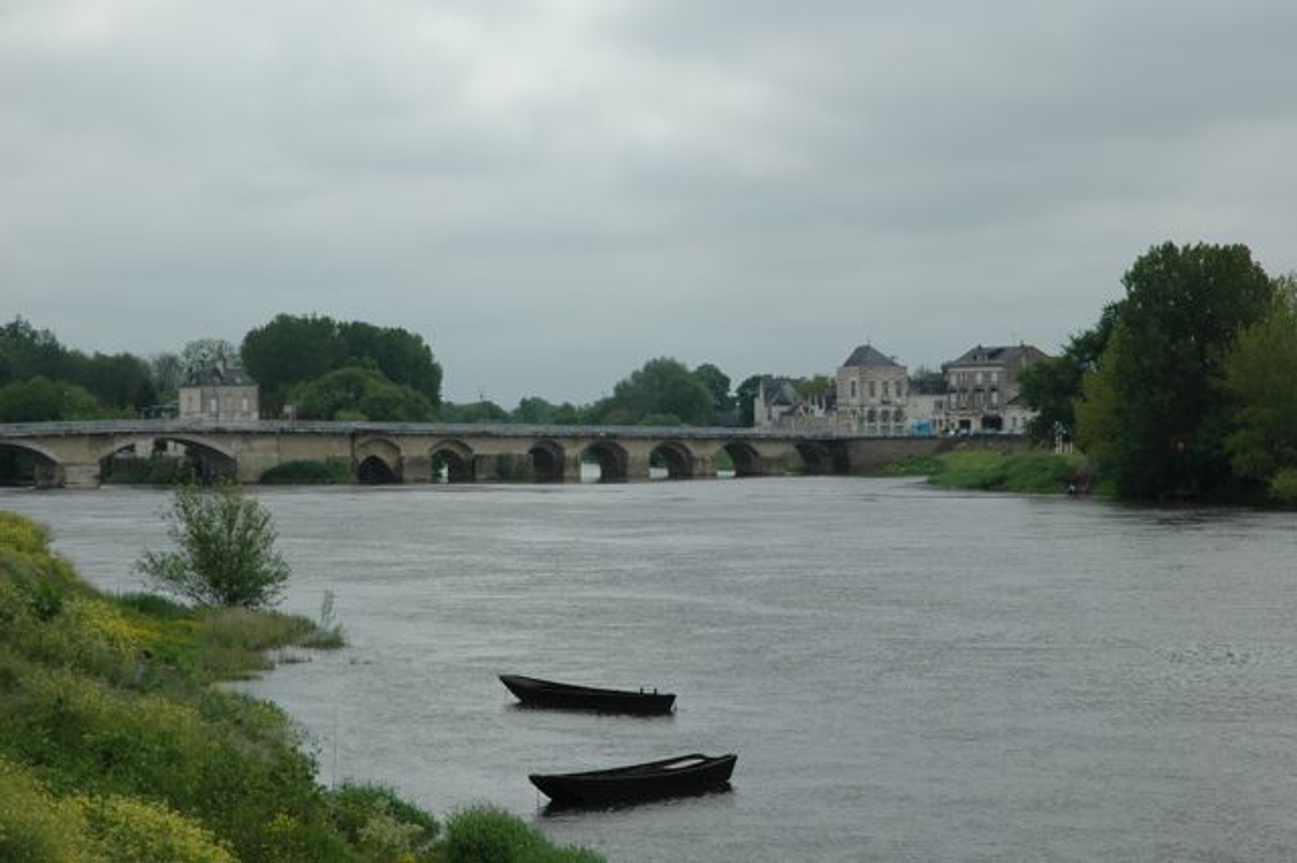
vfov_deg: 13.0
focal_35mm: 105
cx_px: 648
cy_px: 432
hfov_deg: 19.5
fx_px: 3781
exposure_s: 1/400
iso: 250
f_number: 10
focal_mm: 70
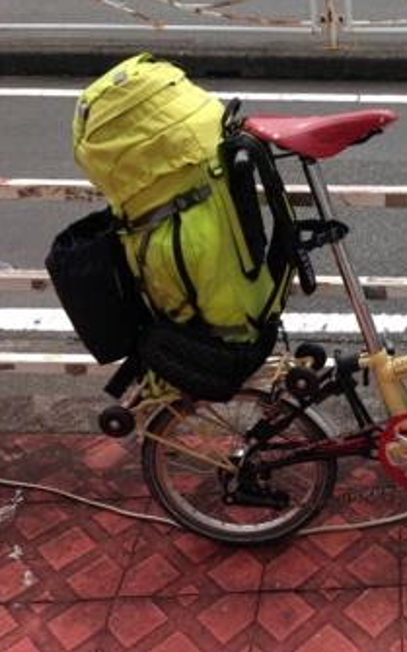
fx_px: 835
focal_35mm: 47
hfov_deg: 25.8
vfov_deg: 42.7
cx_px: 419
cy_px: 325
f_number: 2.4
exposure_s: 1/968
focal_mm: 4.12
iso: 50
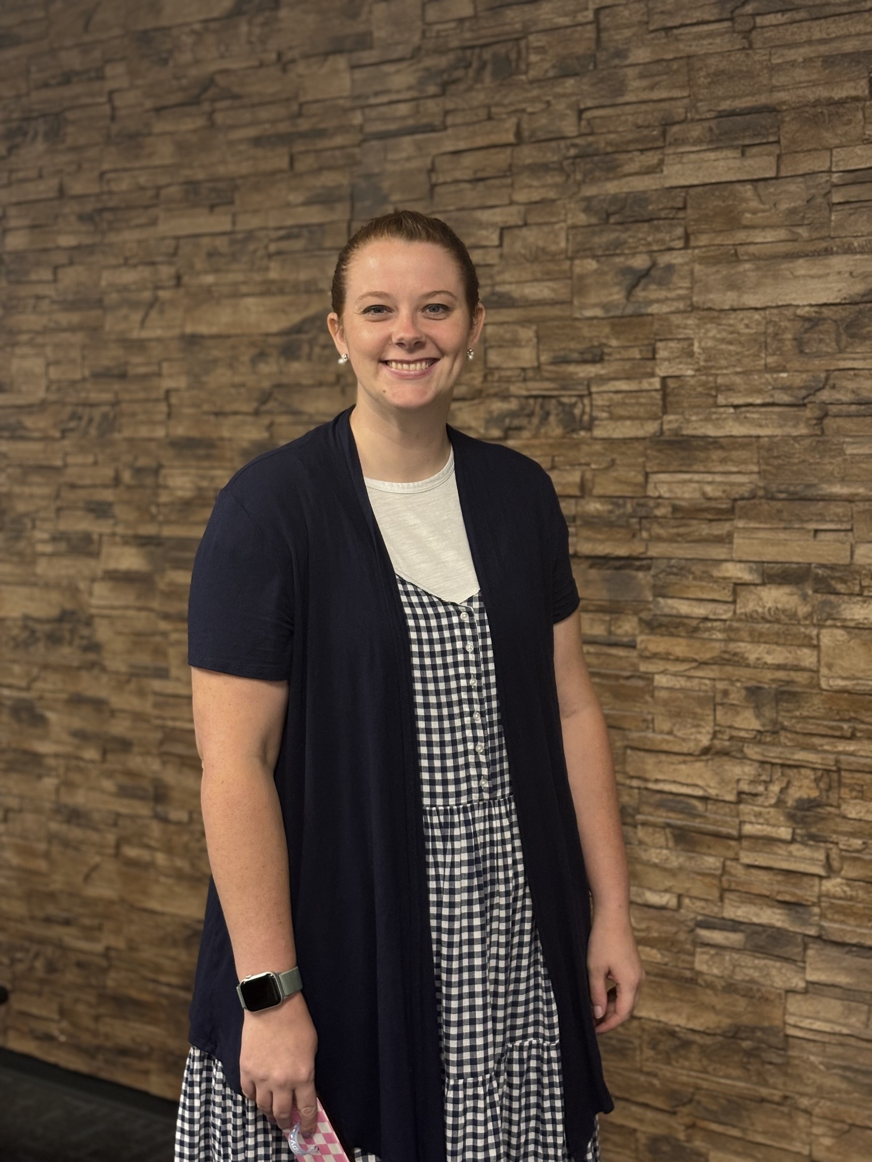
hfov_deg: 28.0
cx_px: 436
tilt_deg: -5.6
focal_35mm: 52
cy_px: 581
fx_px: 1747
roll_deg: +1.3
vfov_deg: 36.8
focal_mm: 5.96
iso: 125
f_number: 1.6
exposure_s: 1/40
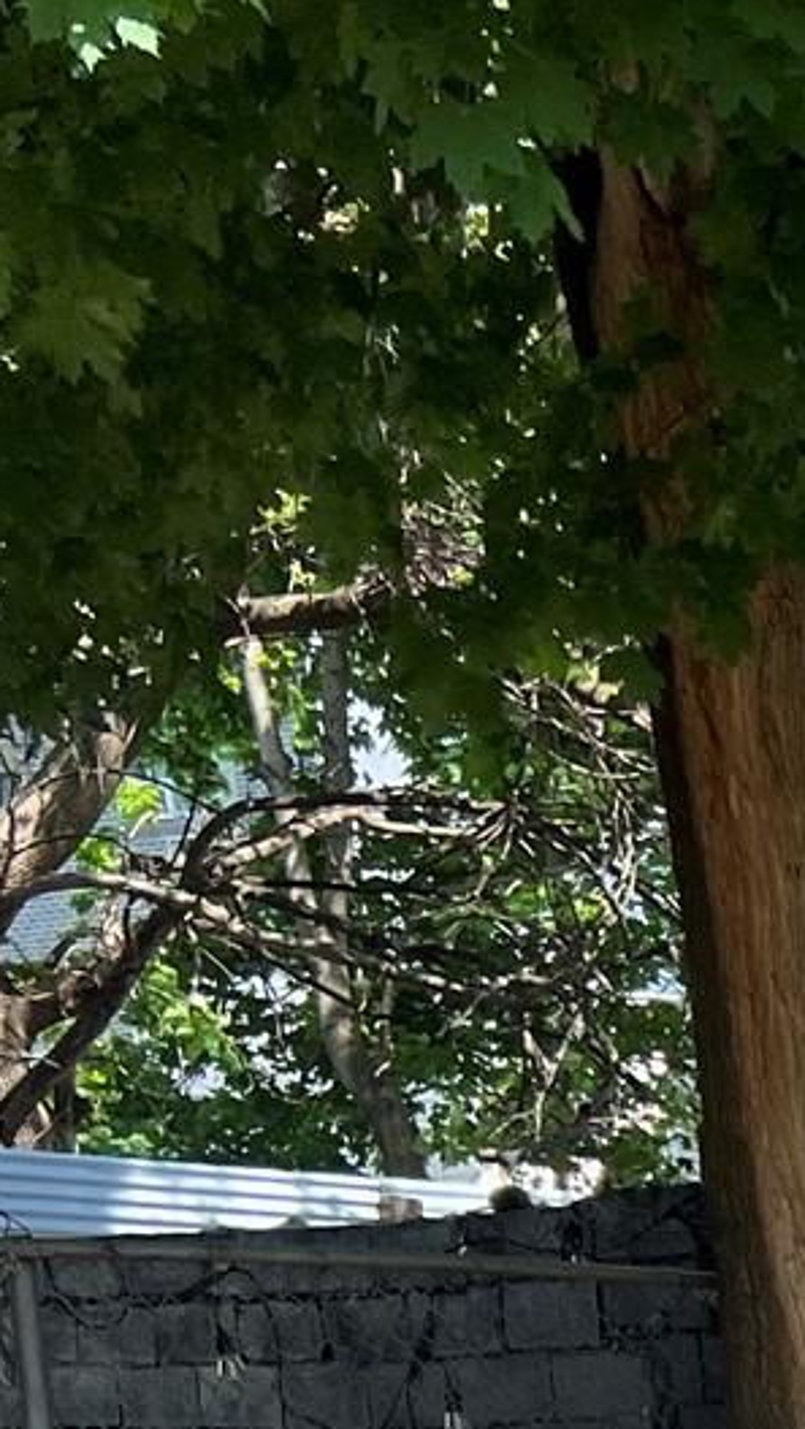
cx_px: 2114
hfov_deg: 9.5
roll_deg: +1.1
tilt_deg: -9.2
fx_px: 4168
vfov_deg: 17.7
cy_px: 2034
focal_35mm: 110
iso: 50
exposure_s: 1/1100
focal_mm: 5.7
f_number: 1.5
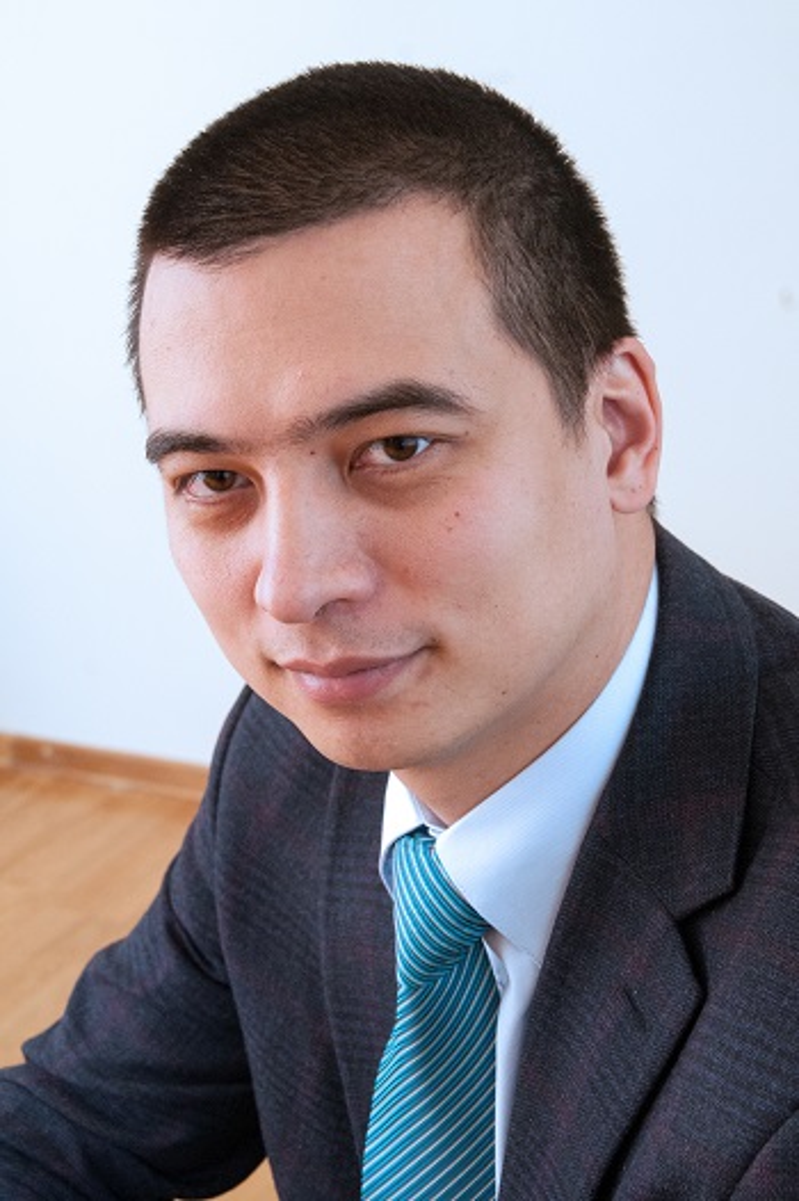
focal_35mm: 75
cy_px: 600
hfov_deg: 18.2
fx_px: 2500
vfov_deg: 27.0
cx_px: 400
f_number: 9
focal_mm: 50
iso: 800
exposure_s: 1/100
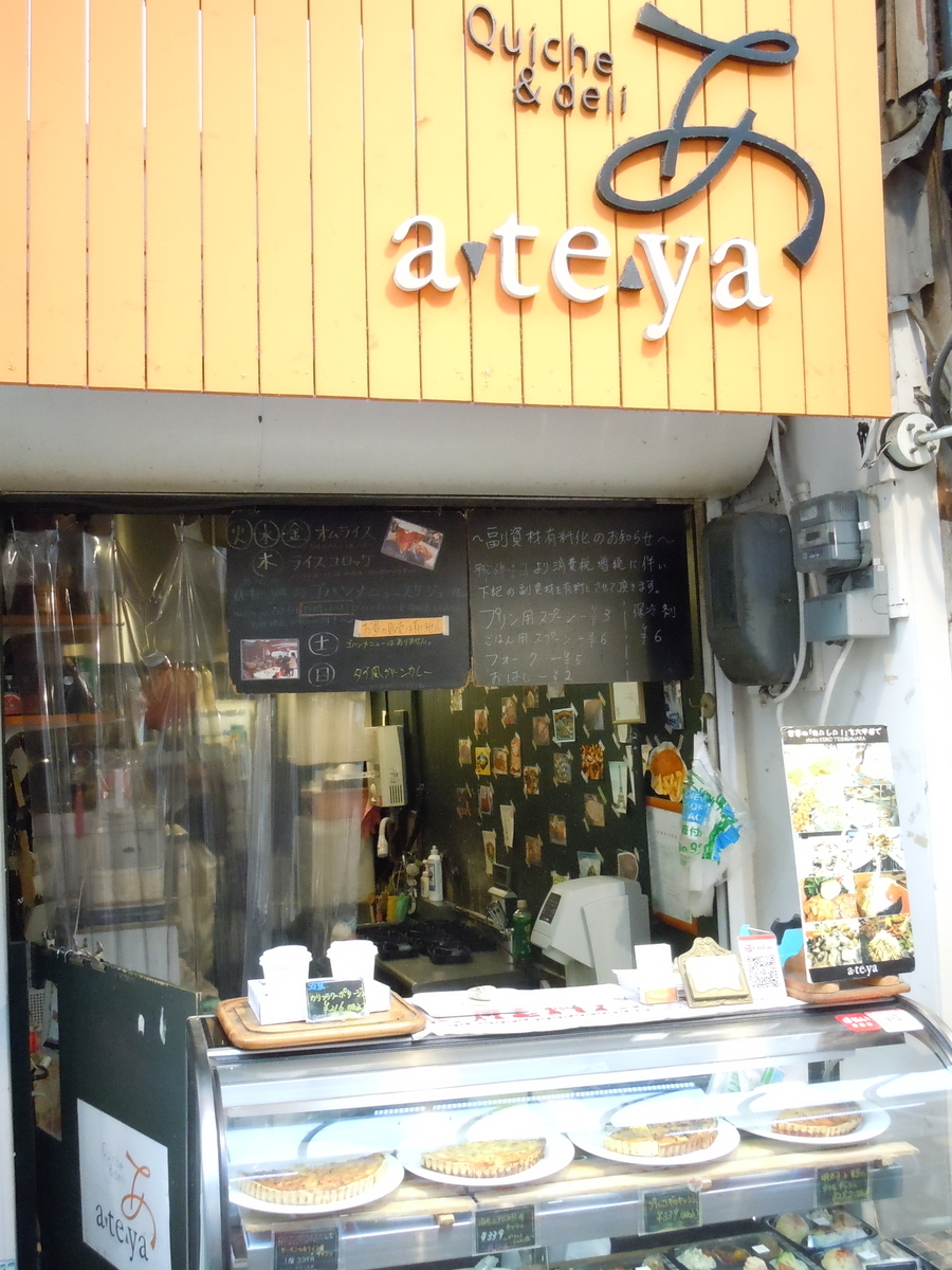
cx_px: 476
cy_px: 635
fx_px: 1210
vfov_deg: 55.4
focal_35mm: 33
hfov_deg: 42.9
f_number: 4
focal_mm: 5.9
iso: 800
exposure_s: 1/80
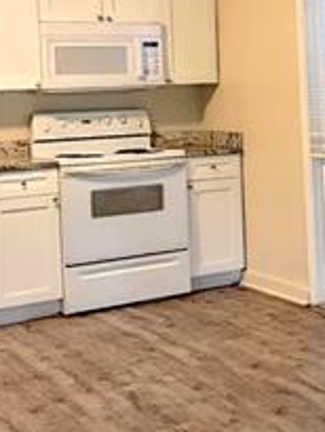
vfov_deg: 29.1
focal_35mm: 65
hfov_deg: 20.8
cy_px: 84
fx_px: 813
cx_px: 409
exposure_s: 1/24
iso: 640
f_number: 2.2
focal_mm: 2.2
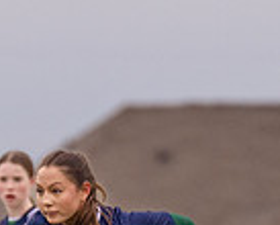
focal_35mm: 1638
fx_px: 13593
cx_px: 94
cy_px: 392
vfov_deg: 0.9
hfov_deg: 1.2
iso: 320
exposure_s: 1/1250
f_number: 2.8
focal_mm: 200
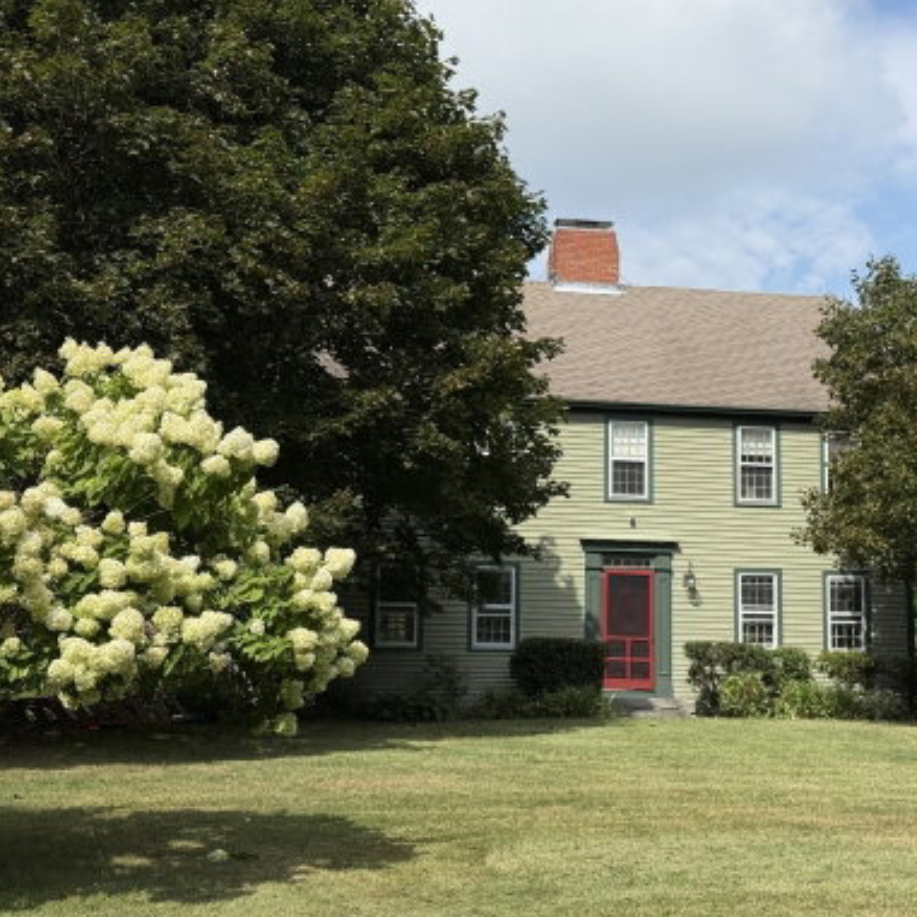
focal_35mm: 57
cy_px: 460
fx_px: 1708
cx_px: 590
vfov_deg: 30.0
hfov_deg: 29.9
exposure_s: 1/9901
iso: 64
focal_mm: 6.76
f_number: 1.78
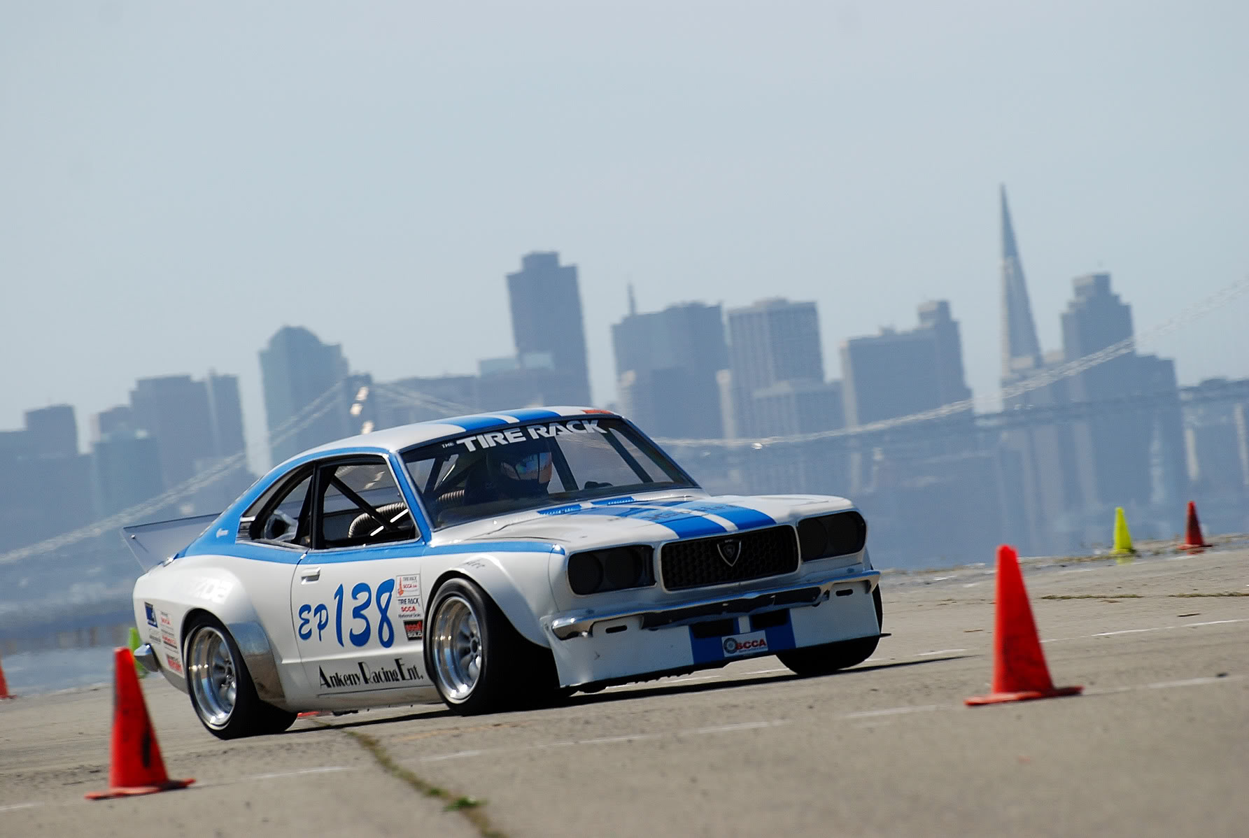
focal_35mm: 300
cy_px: 419
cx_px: 624
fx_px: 10429
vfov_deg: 4.6
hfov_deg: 6.9
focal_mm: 200
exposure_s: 1/500
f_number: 5.3
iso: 200
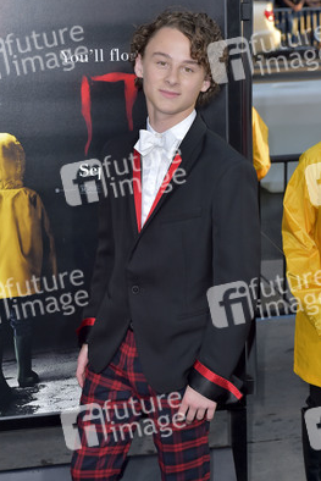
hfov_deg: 20.3
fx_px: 895
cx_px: 159
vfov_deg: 30.1
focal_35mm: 67
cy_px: 238
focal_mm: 66
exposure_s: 1/250
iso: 640
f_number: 6.3
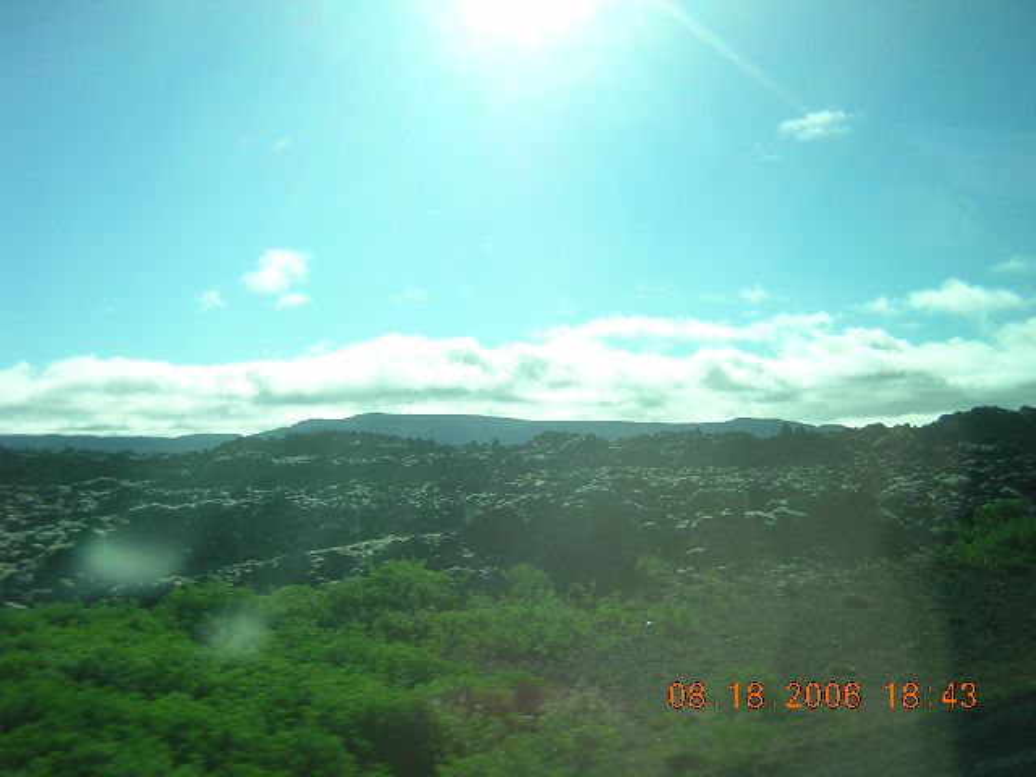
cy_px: 388
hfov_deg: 51.4
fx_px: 1077
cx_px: 518
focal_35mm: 36
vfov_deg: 39.7
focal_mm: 4.7
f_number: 2.6
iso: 100
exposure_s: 1/546
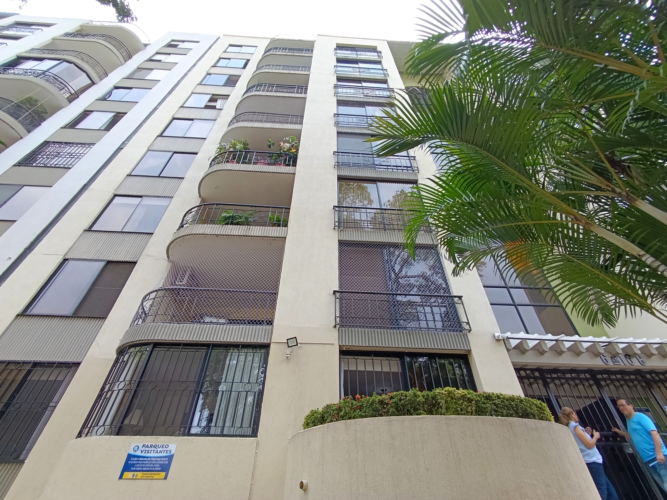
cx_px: 334
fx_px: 308
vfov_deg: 78.1
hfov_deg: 94.5
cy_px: 250
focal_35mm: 16
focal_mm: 1.65
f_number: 2.2
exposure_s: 1/171
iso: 50
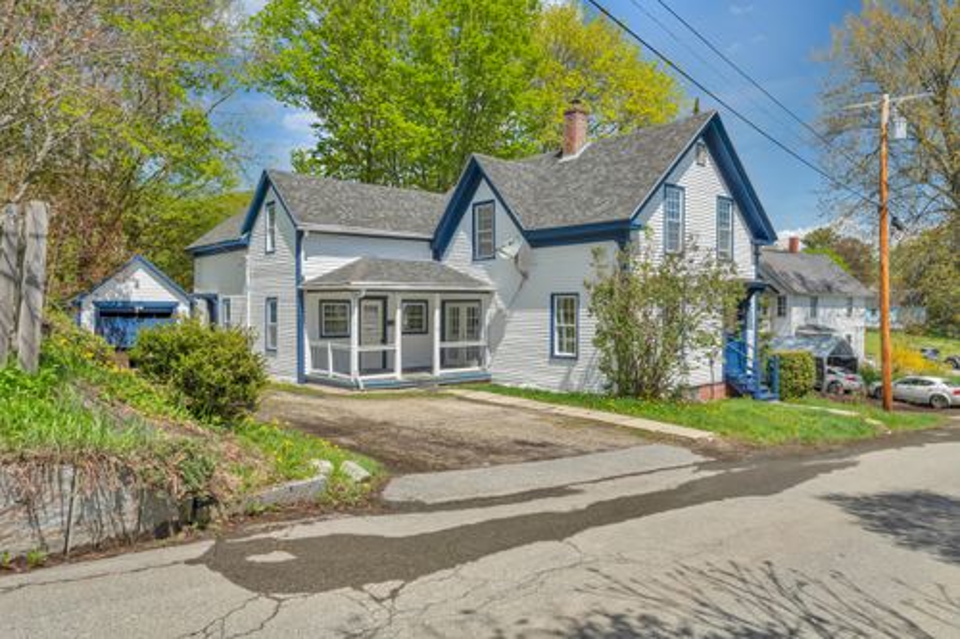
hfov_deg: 73.8
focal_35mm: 24
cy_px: 320
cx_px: 480
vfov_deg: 53.1
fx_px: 640
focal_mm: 24
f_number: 8
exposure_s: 1/1000
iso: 640
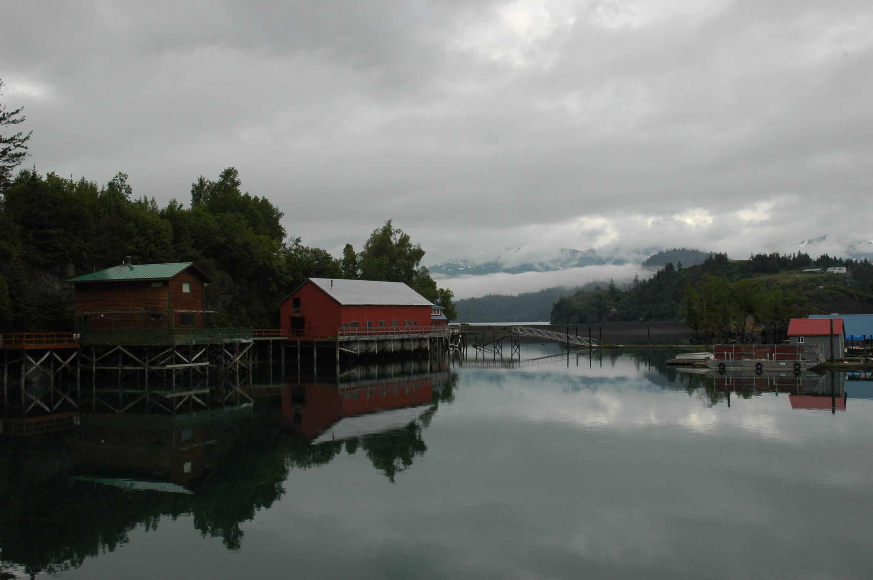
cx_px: 436
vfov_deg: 36.8
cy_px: 290
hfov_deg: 53.2
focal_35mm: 36
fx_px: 872
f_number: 10
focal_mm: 24
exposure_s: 1/250
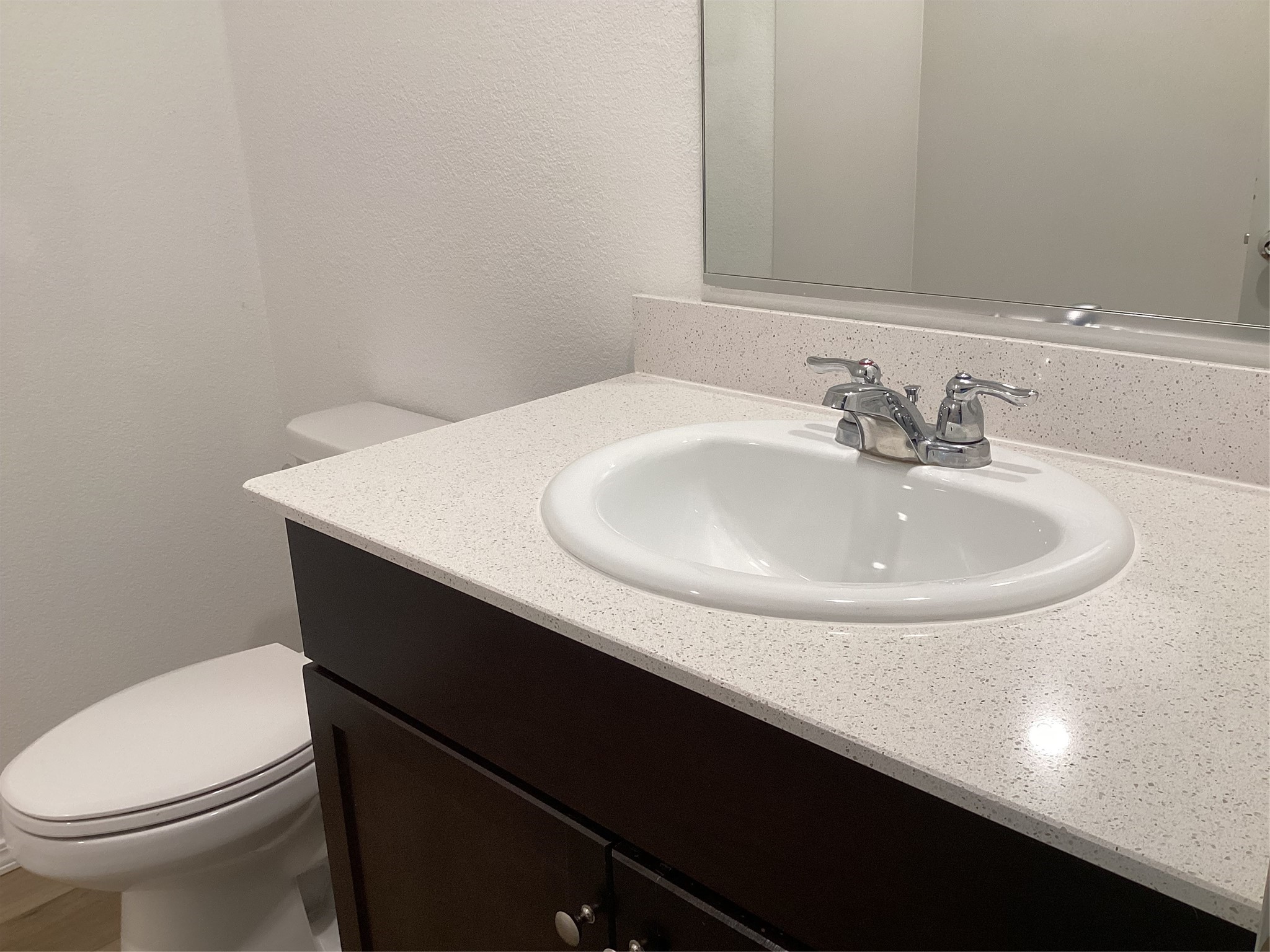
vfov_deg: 45.4
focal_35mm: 31
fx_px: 1137
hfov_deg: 58.4
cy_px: 476
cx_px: 635
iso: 80
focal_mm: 3.3
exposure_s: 1/60
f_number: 2.4
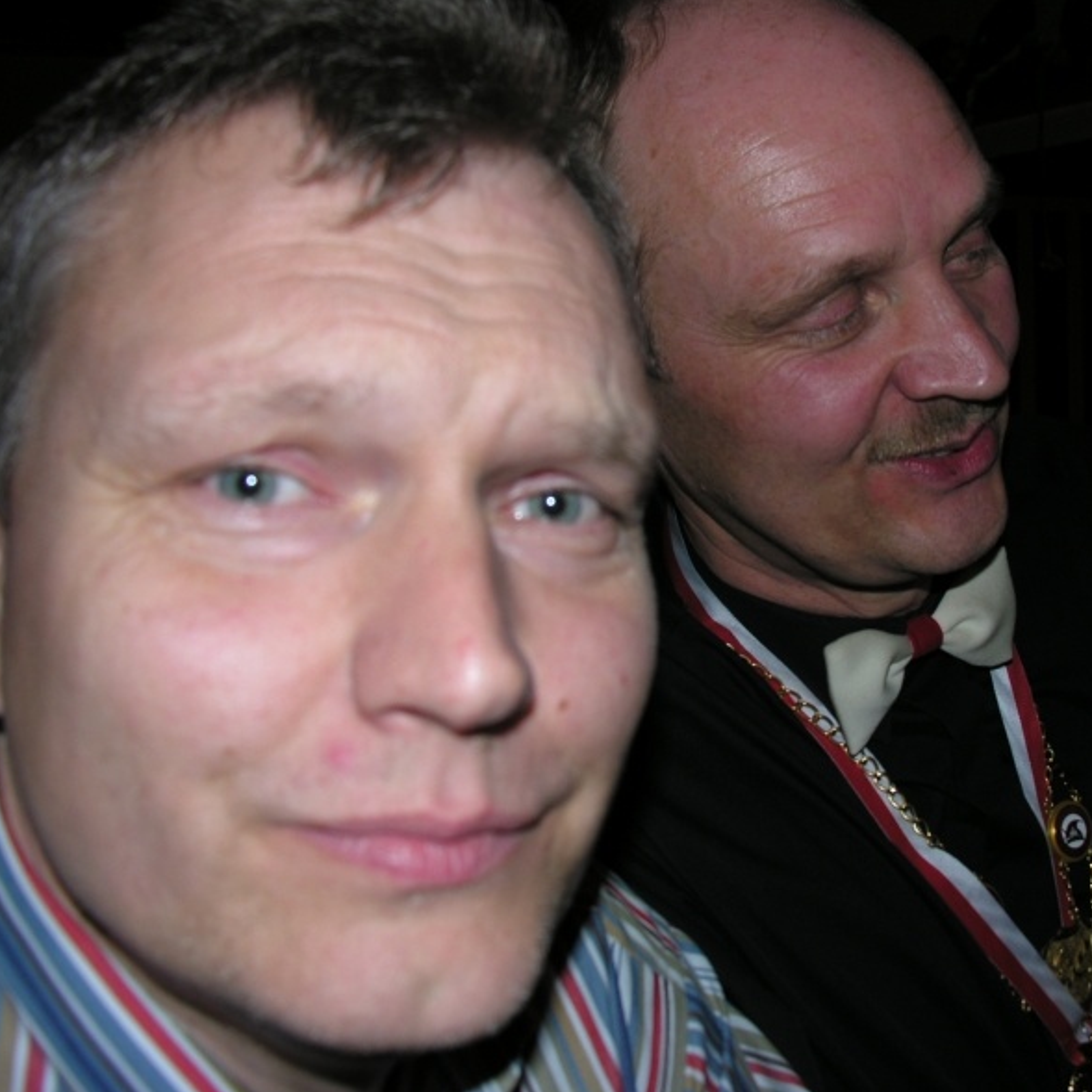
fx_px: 1499
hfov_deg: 39.5
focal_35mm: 42
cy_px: 541
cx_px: 730
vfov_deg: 40.0
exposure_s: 1/60.1
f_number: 2.8
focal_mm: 8.9
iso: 50
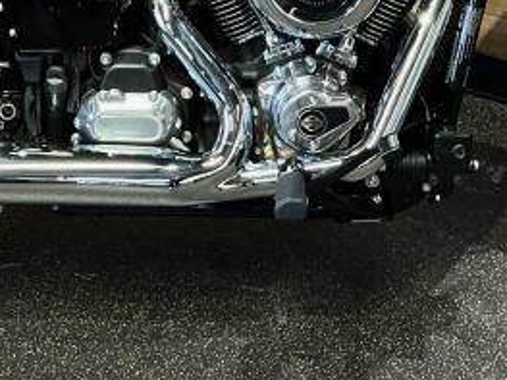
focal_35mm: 79
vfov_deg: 17.0
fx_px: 1157
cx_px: 229
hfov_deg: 24.7
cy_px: -183
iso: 500
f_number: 1.6
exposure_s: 1/60
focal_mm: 5.1
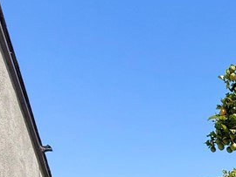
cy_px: 278
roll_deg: +0.3
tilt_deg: -1.9
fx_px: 362
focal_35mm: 53
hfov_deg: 24.5
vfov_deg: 22.0
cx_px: 384
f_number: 2.2
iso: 50
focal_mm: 2.22
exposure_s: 1/1105
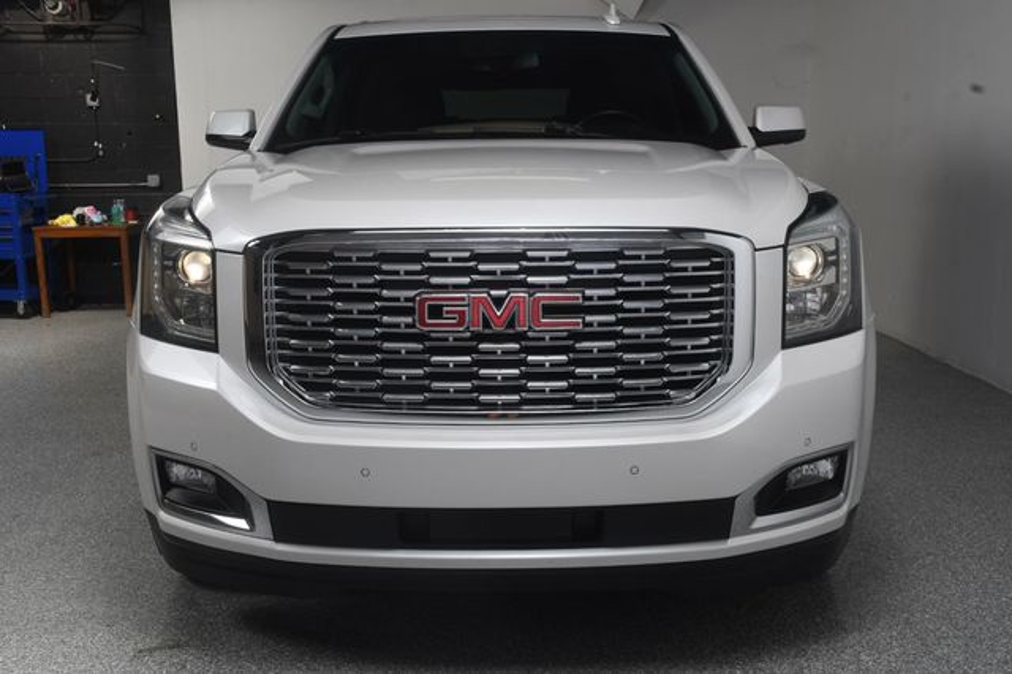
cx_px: 506
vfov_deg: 34.2
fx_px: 1096
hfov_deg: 49.6
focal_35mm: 39
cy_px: 337
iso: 100
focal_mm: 26
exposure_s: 1/160
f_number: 13
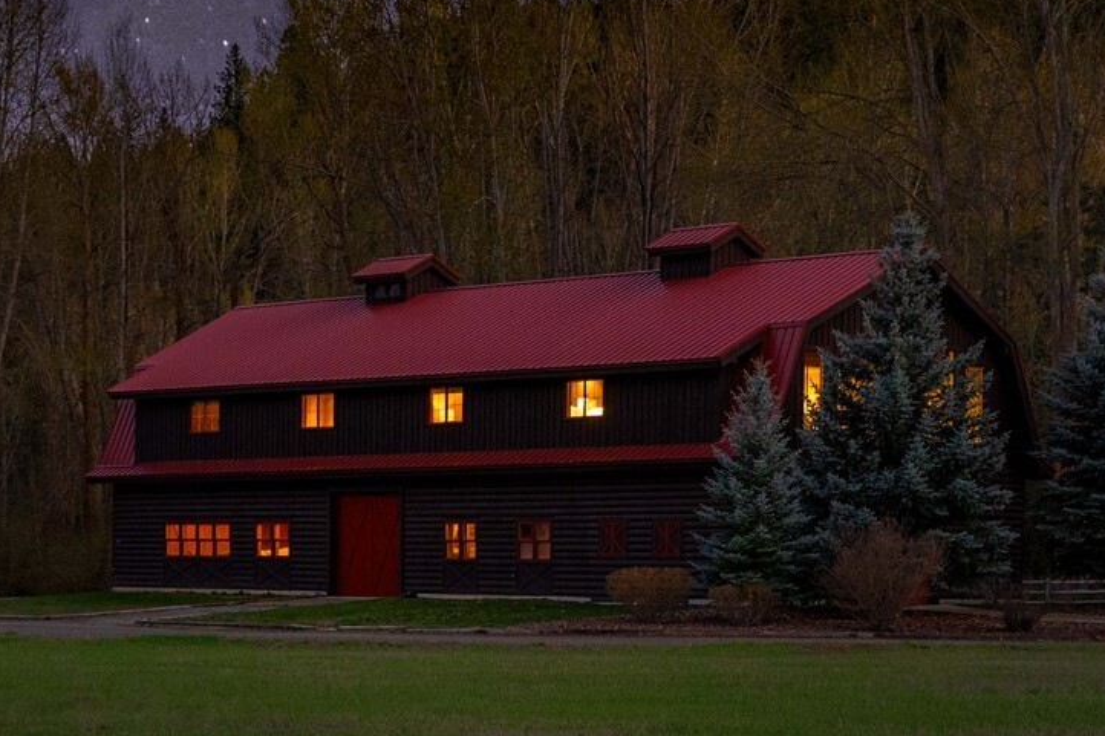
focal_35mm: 94
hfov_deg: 21.7
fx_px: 2884
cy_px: 414
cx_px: 509
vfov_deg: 14.5
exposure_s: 1/40
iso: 2000
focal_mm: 40
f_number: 2.8
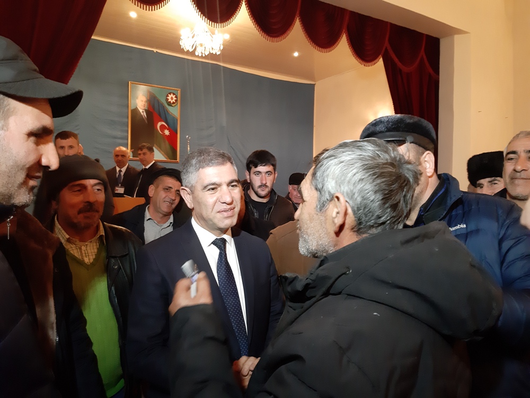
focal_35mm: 27
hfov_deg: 65.3
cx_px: 265
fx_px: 413
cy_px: 199
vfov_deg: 51.4
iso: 500
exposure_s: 1/25
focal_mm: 3.93
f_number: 1.7
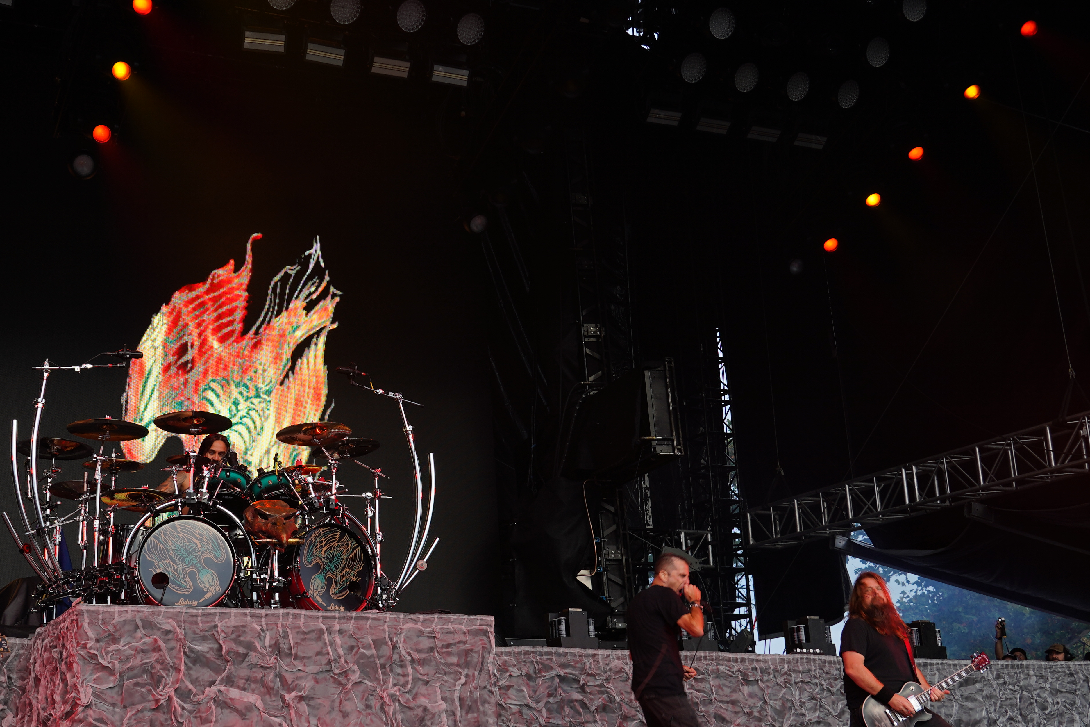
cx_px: 317
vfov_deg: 28.0
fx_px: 1453
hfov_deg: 40.3
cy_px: 411
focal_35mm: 48
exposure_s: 1/60
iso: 100
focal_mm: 30
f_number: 5.6
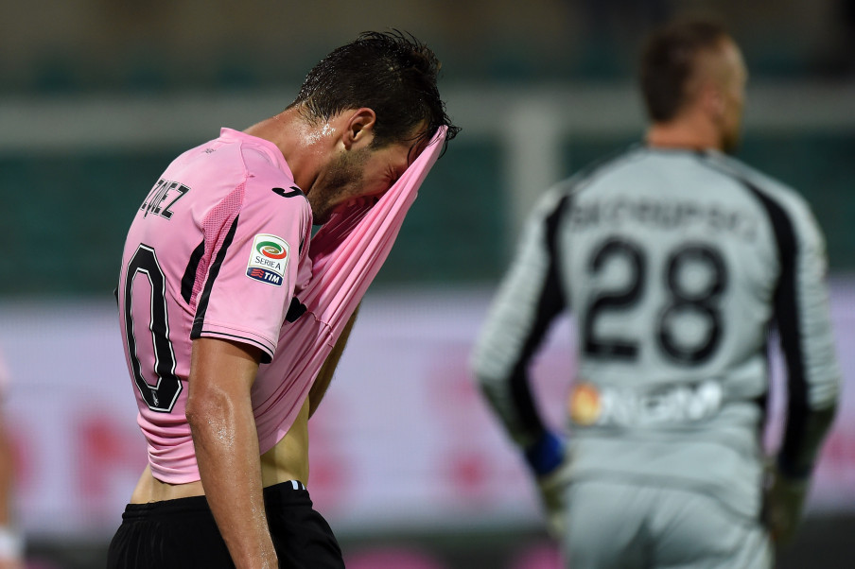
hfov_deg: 3.8
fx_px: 13057
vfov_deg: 2.5
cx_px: 428
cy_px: 284
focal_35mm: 550
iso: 2000
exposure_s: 1/1000
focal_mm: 550
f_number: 4
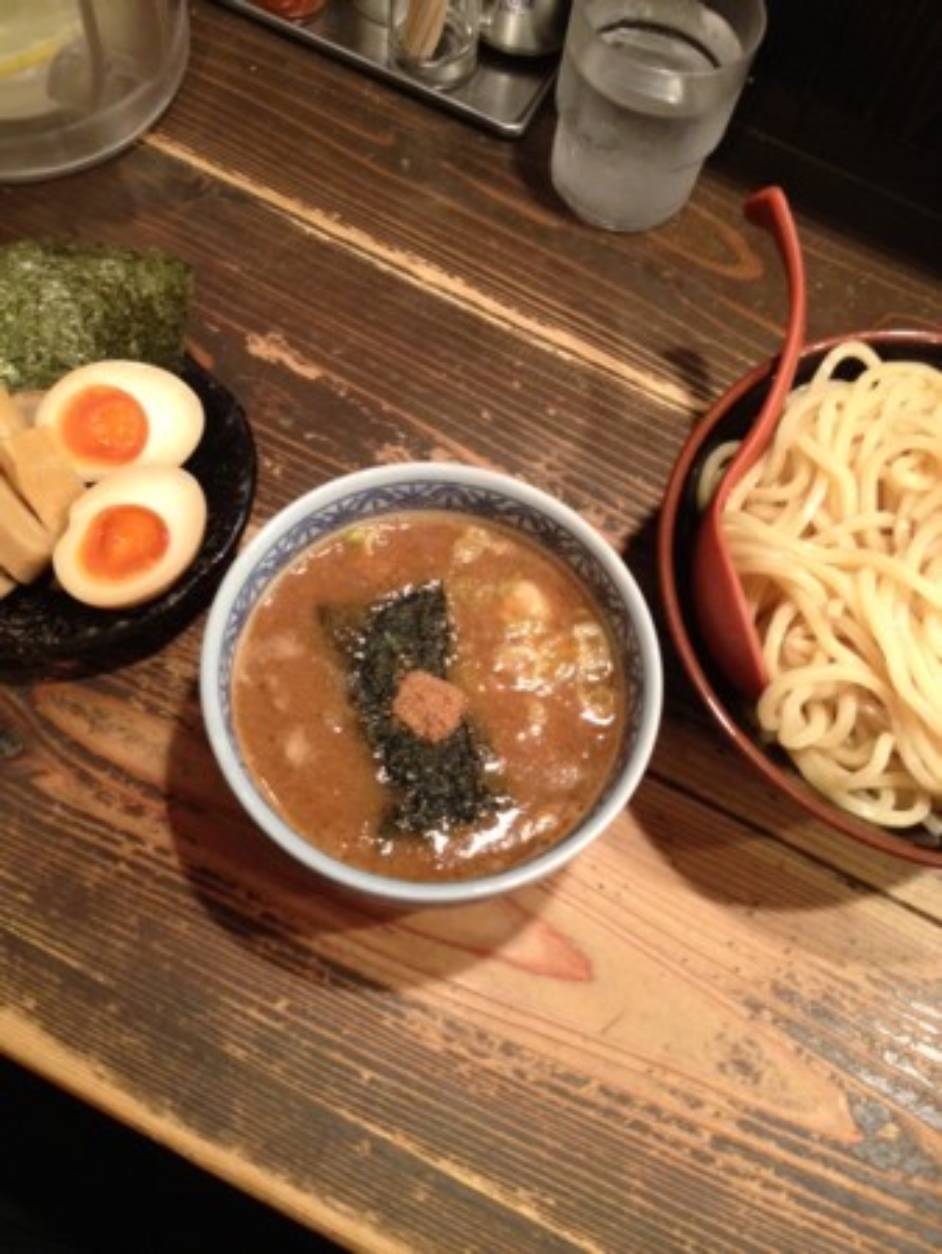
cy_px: 627
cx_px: 471
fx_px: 1269
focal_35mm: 35
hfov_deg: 40.7
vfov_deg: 52.6
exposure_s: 1/20
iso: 320
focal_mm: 4.28
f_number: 2.4
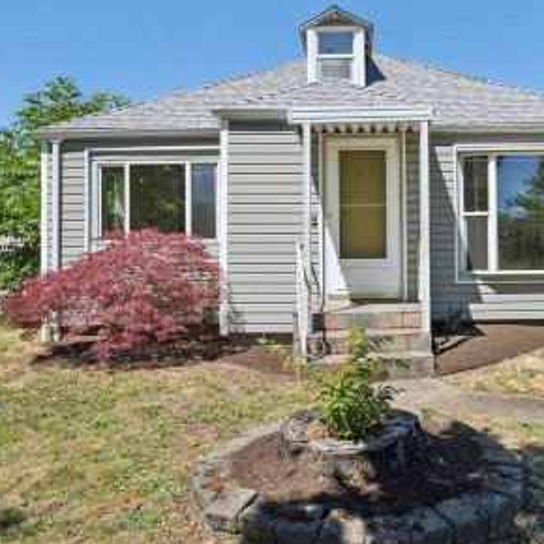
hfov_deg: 48.8
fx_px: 587
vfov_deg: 49.6
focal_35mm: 33
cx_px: 368
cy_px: 242
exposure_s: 1/125
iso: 100
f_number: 8
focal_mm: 22
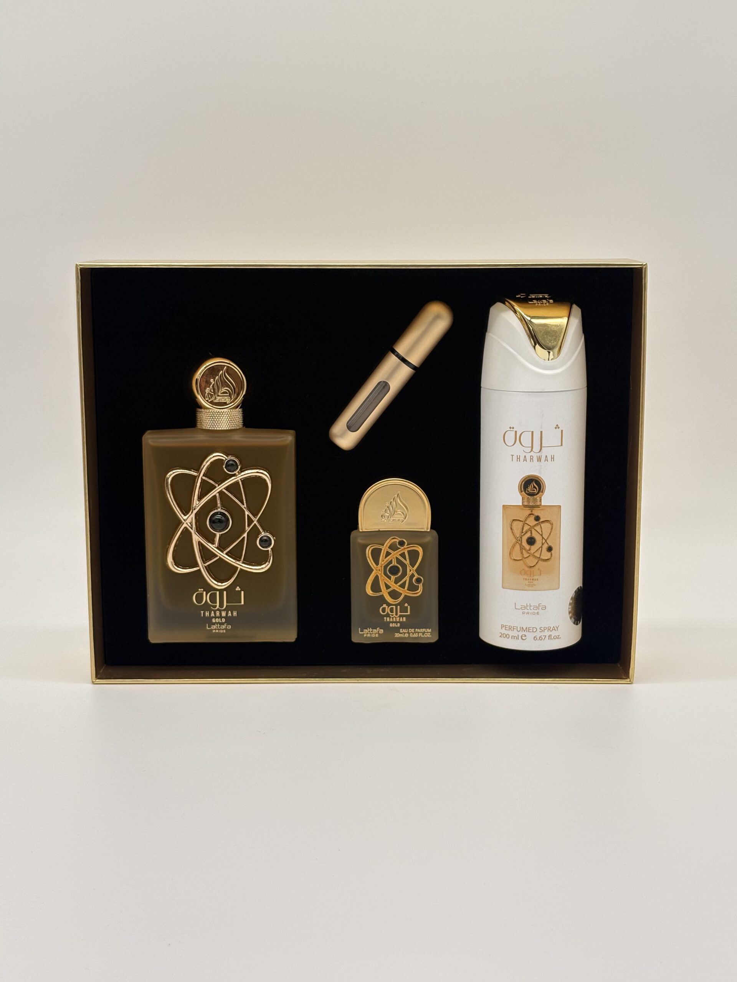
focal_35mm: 52
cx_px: 368
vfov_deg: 36.8
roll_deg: +0.8
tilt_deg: -11.5
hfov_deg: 28.0
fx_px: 1476
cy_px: 491
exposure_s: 1/417
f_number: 1.6
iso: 32
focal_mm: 5.96
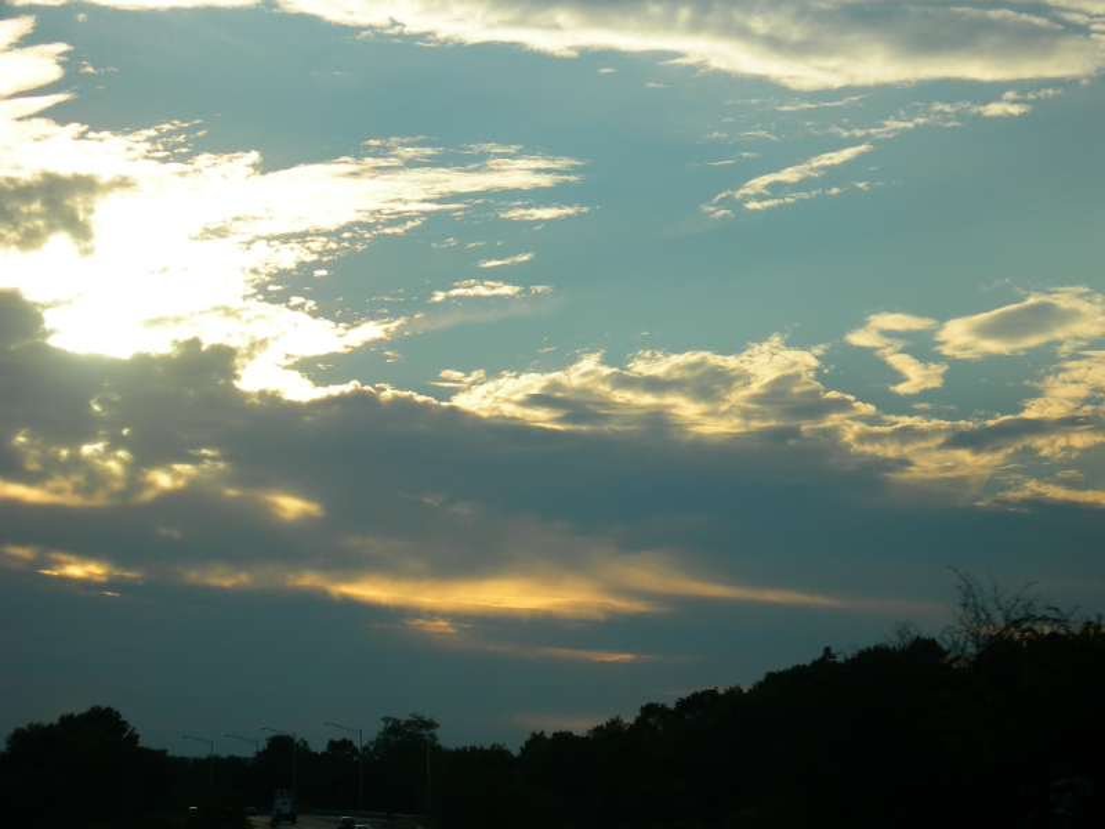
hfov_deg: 17.3
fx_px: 3639
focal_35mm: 114
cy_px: 414
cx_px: 552
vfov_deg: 13.0
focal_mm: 23.4
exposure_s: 1/378
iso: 50
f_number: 4.9
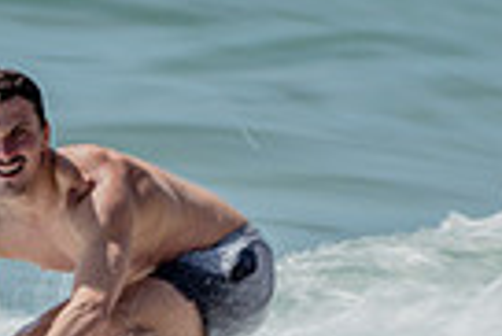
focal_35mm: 2607
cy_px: 384
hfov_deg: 0.8
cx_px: 2
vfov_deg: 0.5
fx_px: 36391
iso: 90
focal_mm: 500
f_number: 5.6
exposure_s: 1/20
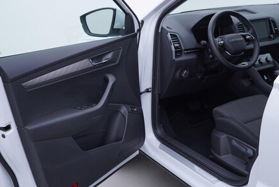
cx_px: 140
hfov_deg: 42.7
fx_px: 357
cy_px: 69
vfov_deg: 29.1
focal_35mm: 46
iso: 125
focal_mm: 24
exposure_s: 1/60
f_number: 3.5
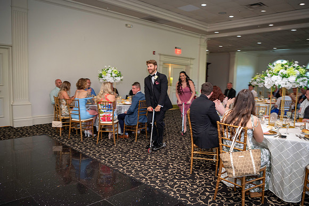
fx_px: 249
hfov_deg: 63.7
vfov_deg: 44.9
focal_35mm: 29
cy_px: 103
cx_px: 154
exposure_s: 1/100
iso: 800
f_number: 3.5
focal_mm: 29
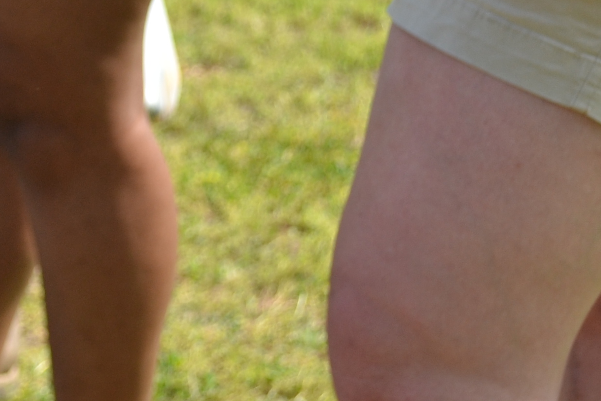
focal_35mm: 179
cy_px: -238
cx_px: -440
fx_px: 2988
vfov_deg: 7.5
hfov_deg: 10.8
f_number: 5.6
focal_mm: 32
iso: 140
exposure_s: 1/250
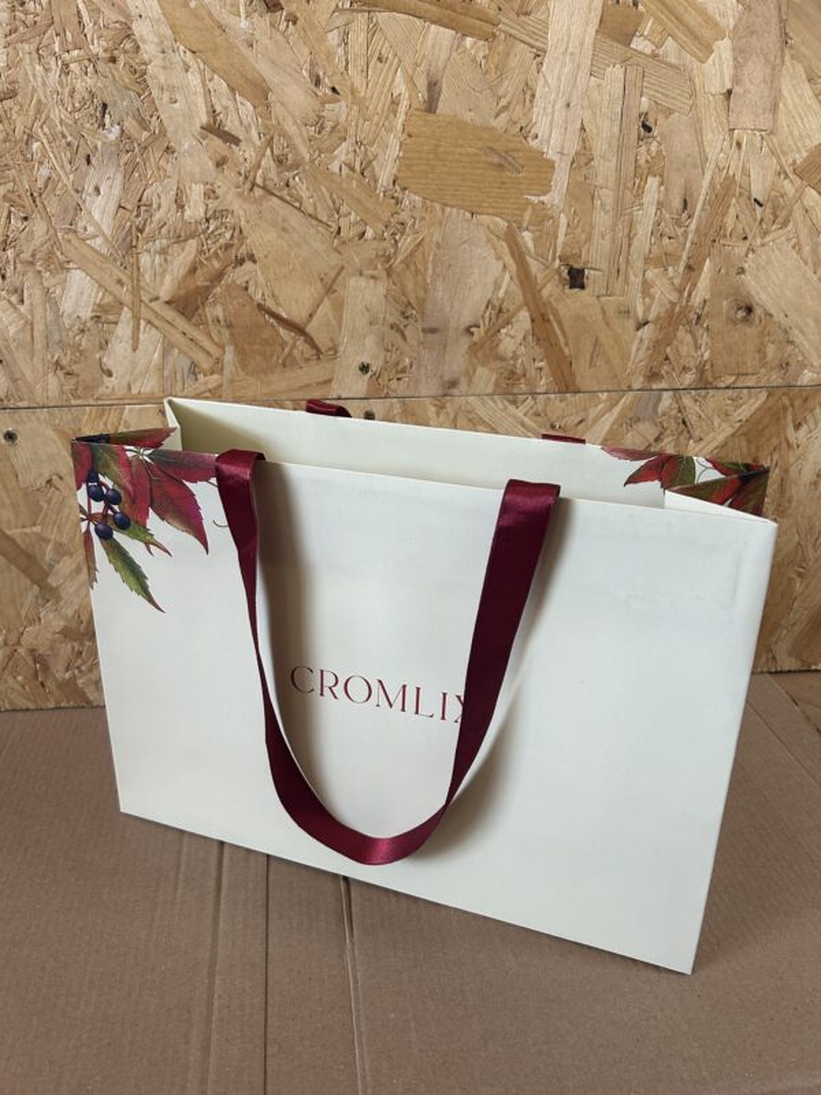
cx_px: 410
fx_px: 822
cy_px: 548
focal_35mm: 26
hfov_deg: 53.1
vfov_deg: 67.3
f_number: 1.5
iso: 125
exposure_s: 1/110
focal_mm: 5.7
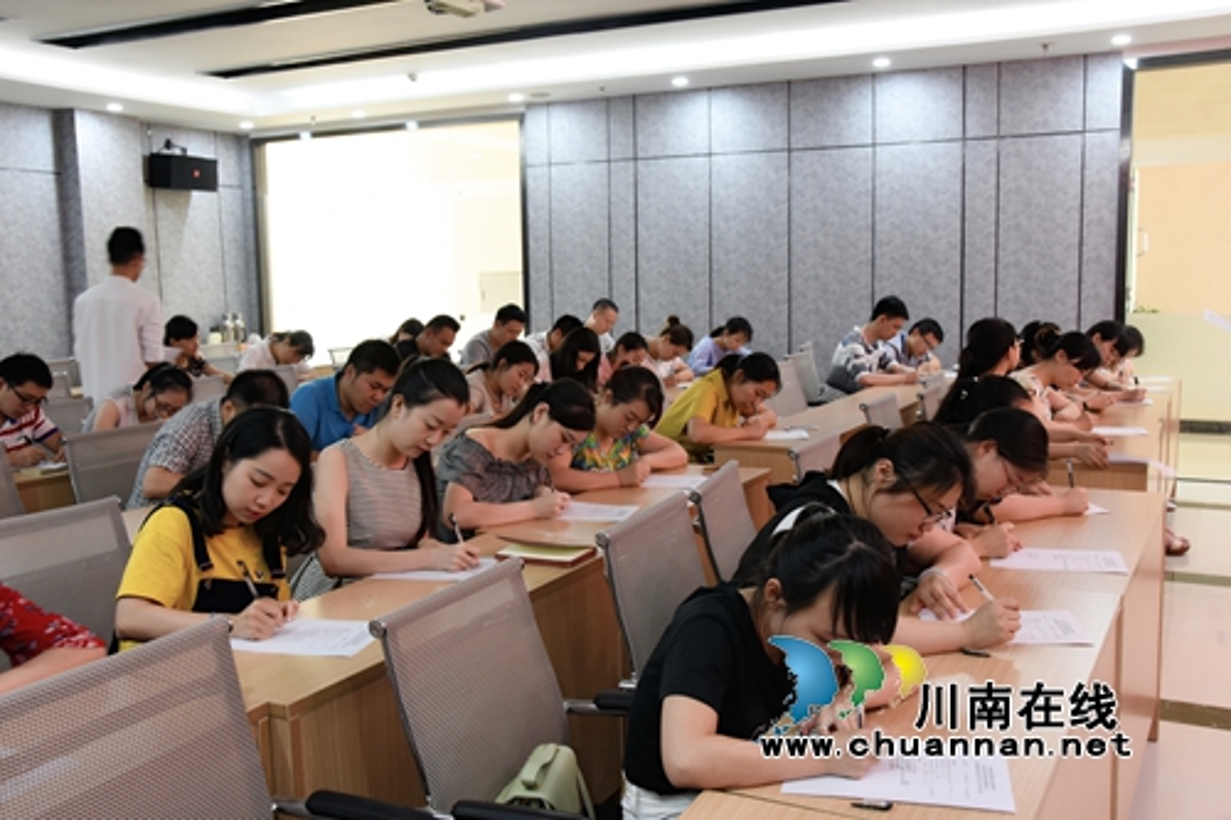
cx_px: 616
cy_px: 410
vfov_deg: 39.9
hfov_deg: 57.2
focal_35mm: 33
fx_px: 1128
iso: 640
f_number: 6.3
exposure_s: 1/20
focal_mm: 22
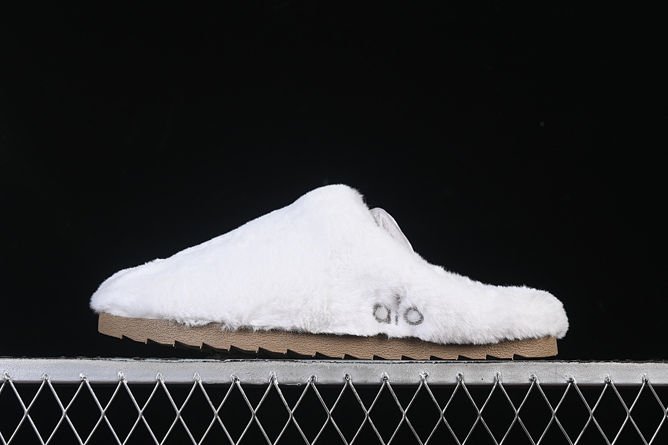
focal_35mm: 75
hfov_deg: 27.0
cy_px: 222
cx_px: 334
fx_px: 1392
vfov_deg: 18.2
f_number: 8
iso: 160
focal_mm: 50
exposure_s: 1/100
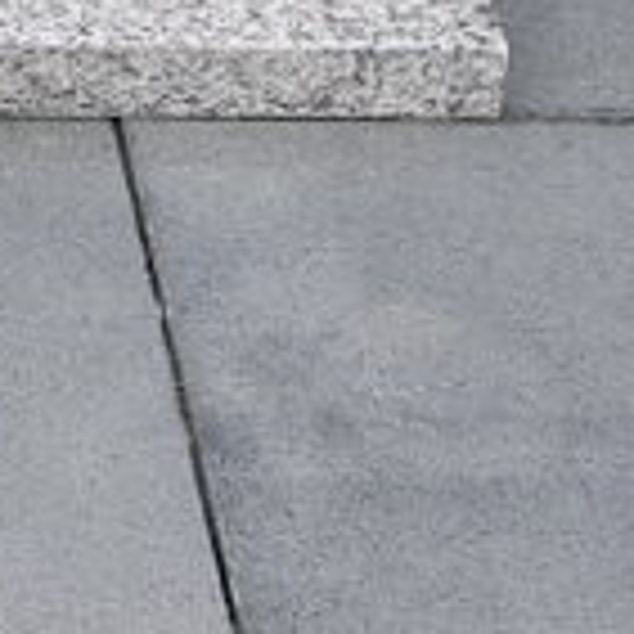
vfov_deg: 9.7
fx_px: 3233
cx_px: -427
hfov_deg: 10.6
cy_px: -944
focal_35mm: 156
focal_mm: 4.2
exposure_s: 1/154
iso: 40
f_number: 1.7
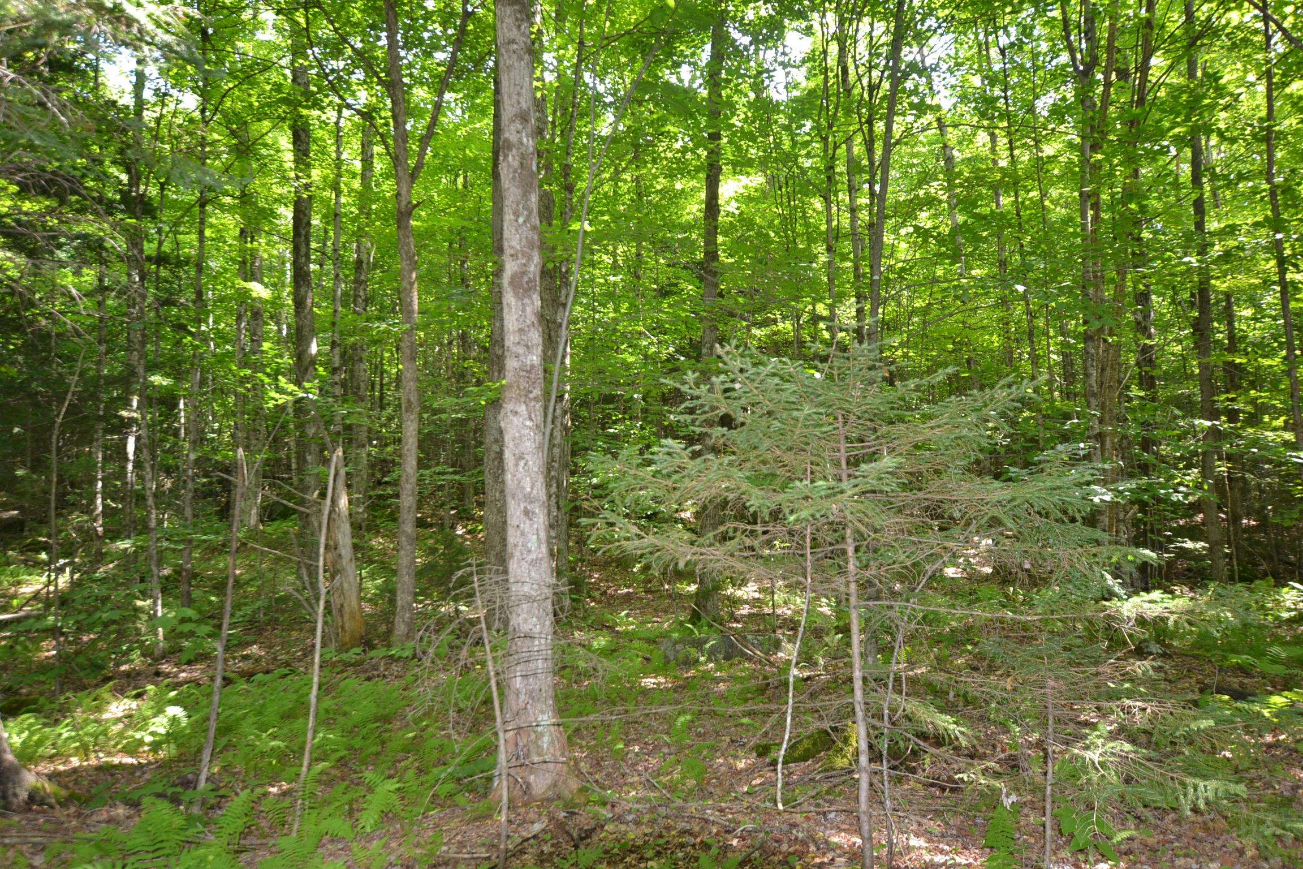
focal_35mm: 27
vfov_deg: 47.9
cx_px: 652
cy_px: 434
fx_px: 977
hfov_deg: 67.4
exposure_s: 1/100
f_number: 4
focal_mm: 18
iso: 400
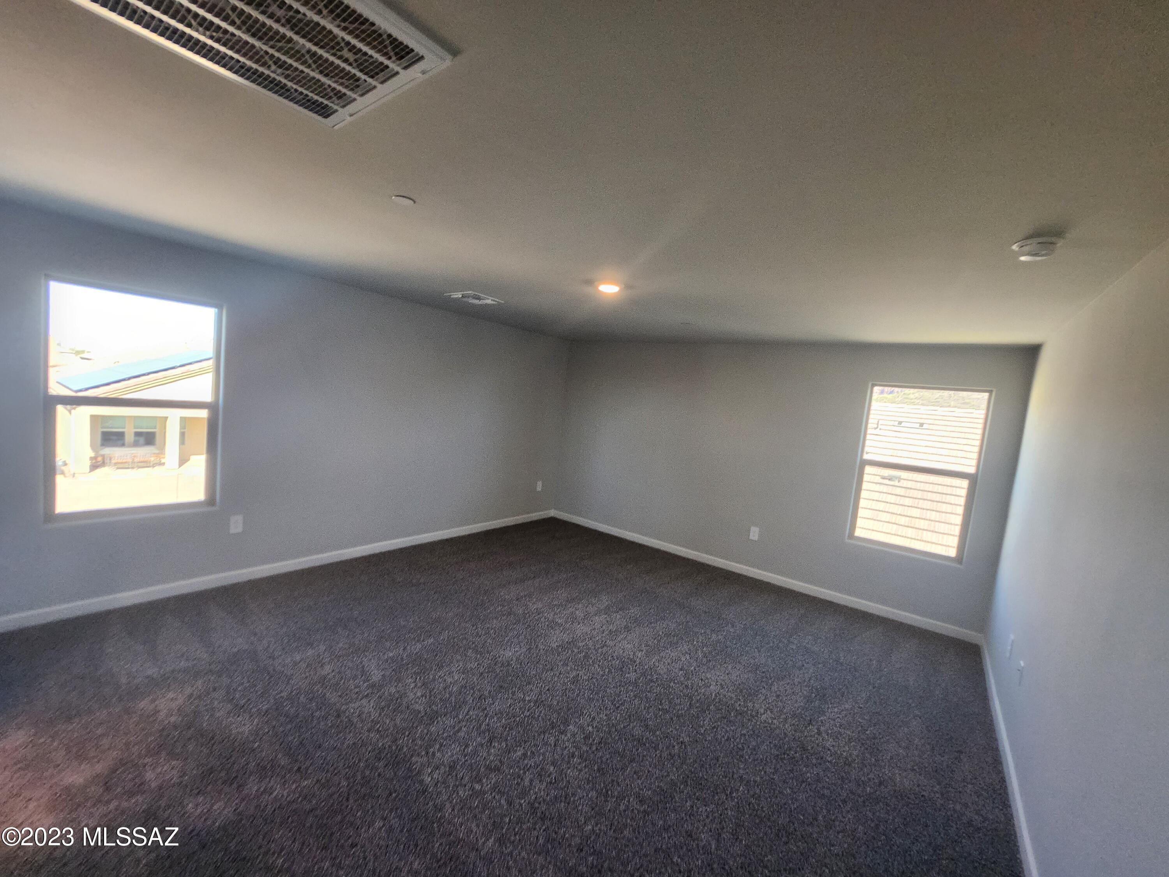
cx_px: 584
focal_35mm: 13
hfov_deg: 106.2
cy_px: 438
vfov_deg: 89.9
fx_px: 439
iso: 125
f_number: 2.2
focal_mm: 1.7
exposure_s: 1/60
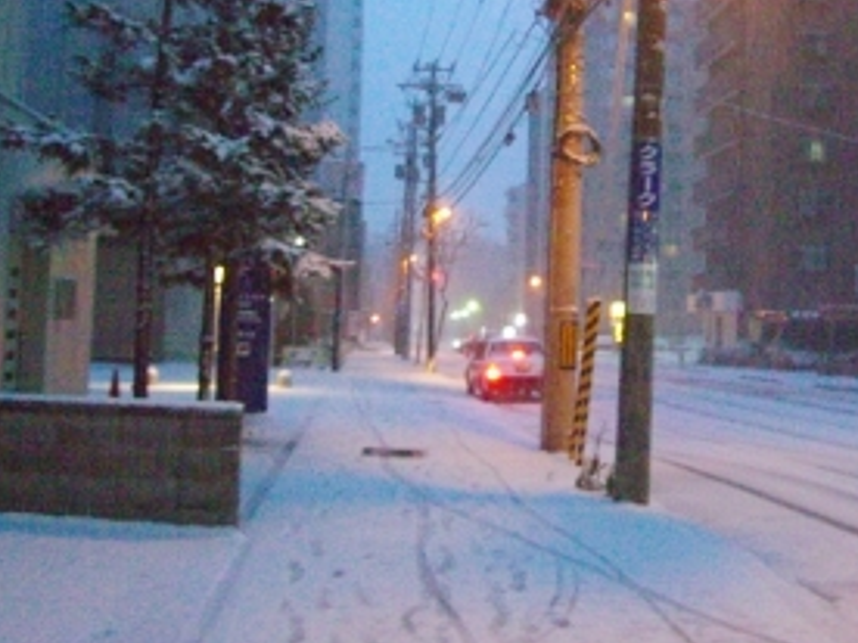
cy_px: 202
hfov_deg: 34.9
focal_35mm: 55
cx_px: 488
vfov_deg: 26.4
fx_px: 1363
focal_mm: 7.9
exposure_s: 1/30
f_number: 2.8
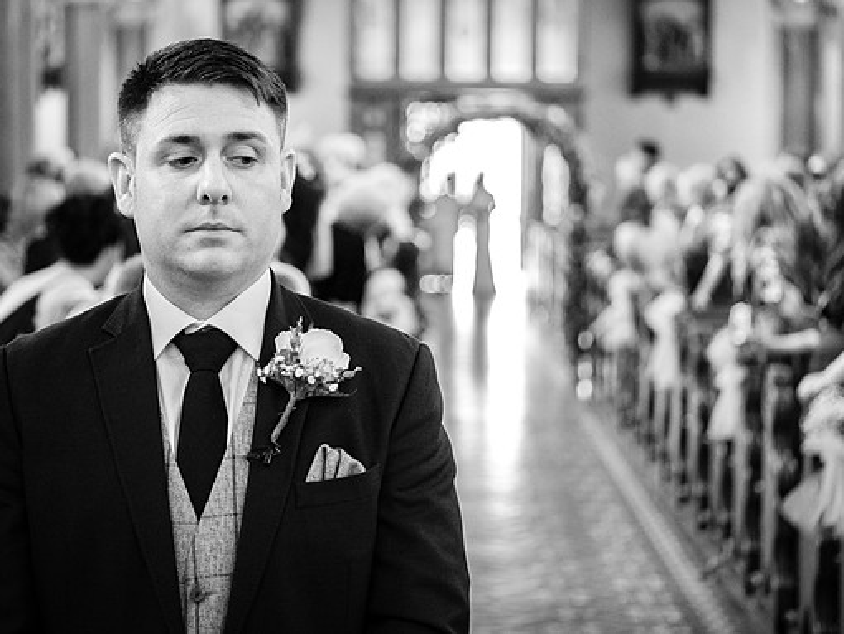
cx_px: 382
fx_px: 2293
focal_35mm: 94
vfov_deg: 15.7
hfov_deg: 20.9
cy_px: 268
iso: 2000
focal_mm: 50
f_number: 2
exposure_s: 1/160
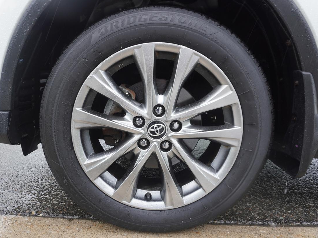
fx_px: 248
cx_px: 147
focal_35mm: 27
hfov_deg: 65.2
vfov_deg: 51.4
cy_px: 117
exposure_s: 1/60
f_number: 4
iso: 160
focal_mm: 16
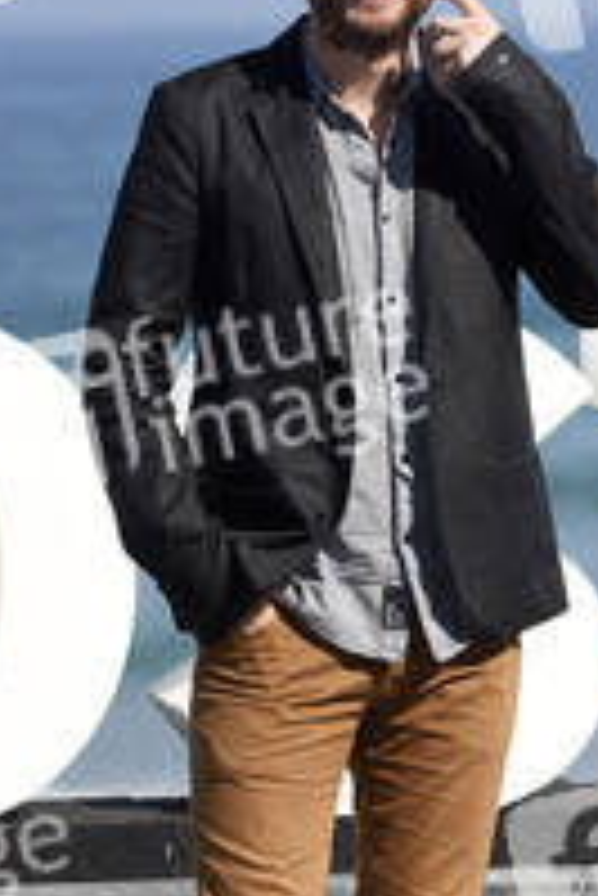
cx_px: 328
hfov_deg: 4.6
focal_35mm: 301
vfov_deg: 6.8
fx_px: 7486
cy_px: 621
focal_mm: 100
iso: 400
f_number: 4
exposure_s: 1/5000
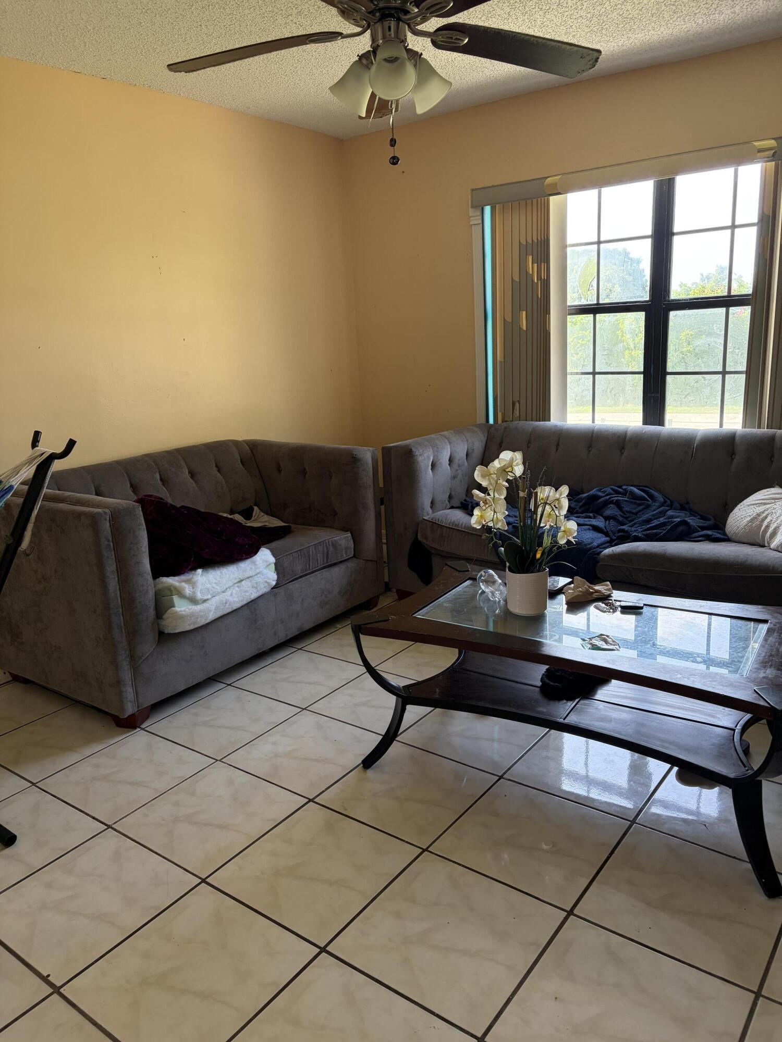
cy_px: 521
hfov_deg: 53.1
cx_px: 391
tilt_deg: -13.3
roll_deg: +3.0
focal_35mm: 26
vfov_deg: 67.3
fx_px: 783
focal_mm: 5.96
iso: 125
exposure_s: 1/119
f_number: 1.6
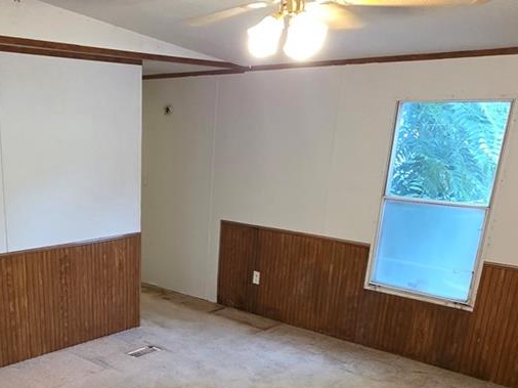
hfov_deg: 48.8
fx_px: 553
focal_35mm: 37
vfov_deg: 36.7
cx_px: 149
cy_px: 332
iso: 400
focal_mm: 2.2
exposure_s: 1/60
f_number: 1.9
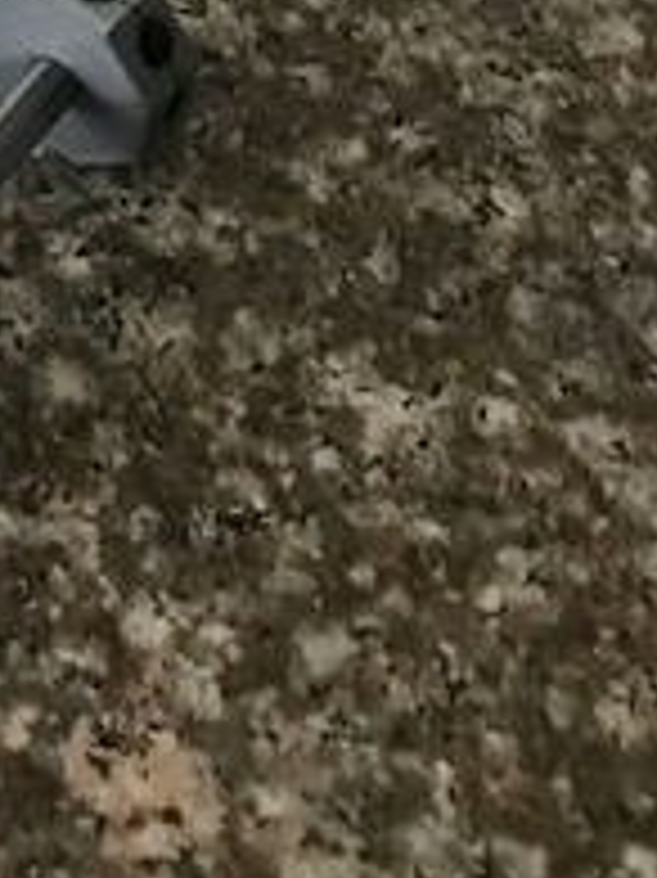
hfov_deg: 14.9
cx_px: -342
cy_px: -324
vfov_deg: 19.4
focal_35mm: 92
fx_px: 2331
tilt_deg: -39.5
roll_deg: +0.0
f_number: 1.8
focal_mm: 3.99
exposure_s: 1/6
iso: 80
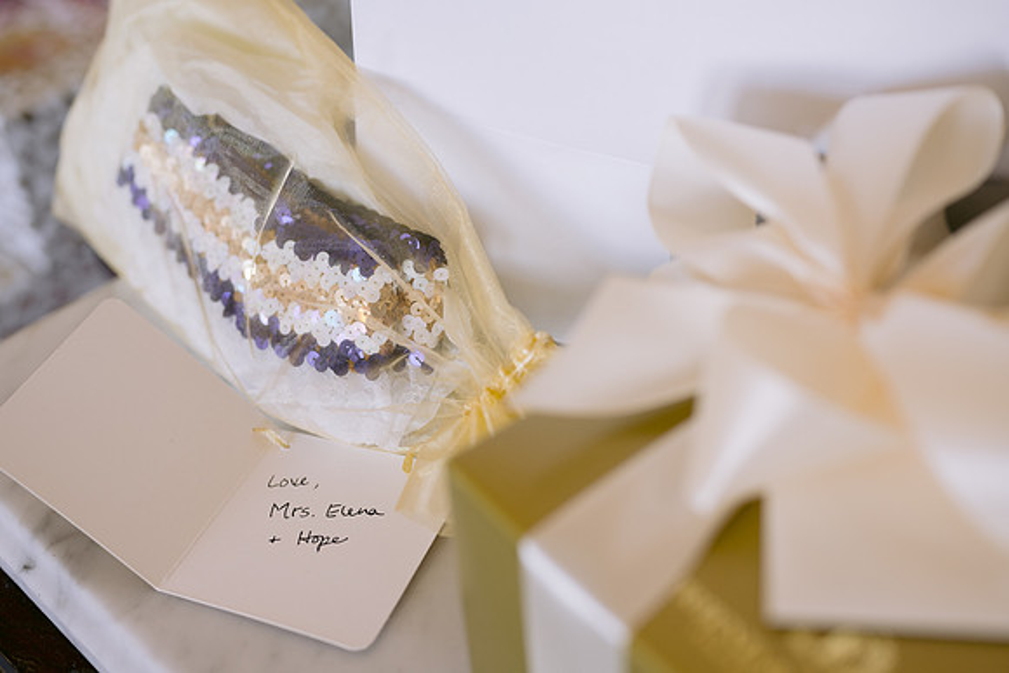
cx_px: 504
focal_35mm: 50
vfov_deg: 27.0
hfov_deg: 39.6
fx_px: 1402
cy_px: 336
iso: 400
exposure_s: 1/200
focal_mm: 50
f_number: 2.8
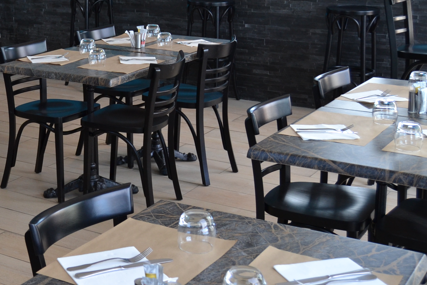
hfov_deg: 28.4
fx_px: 806
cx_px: 35
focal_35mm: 68
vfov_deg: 19.7
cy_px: 38
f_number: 4.5
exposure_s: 1/80
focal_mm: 22
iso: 400
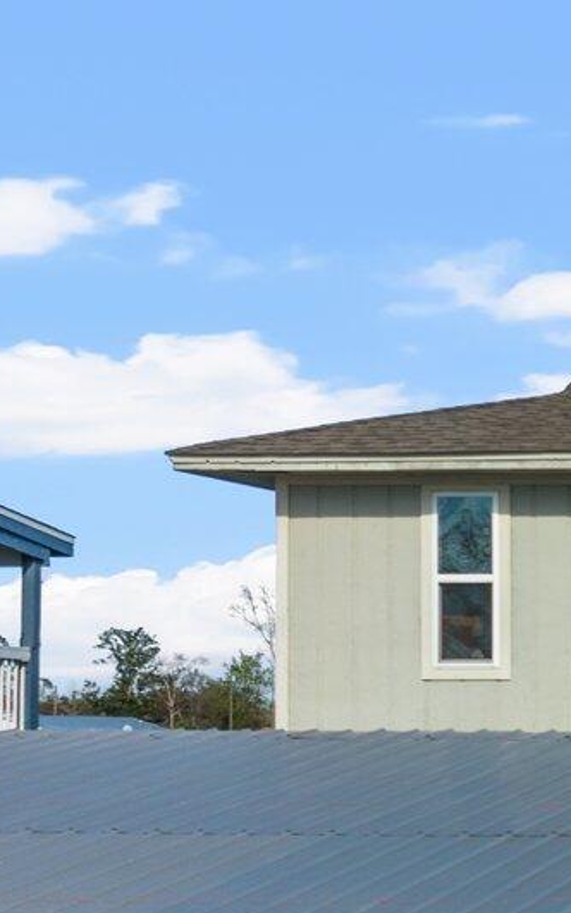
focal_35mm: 98
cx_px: 1415
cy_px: 742
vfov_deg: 20.9
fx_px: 2439
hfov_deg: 11.0
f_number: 4
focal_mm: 12.29
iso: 100
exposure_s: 1/800
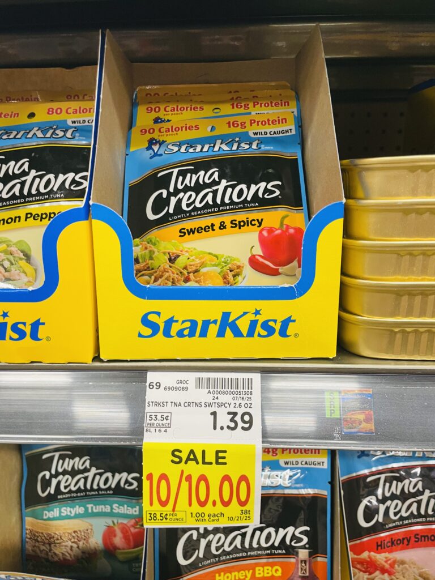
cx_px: 218
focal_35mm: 26
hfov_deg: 53.1
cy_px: 290
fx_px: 436
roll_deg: -0.4
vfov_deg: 67.3
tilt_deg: -15.6
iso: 100
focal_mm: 4.2
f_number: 1.6
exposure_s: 1/44
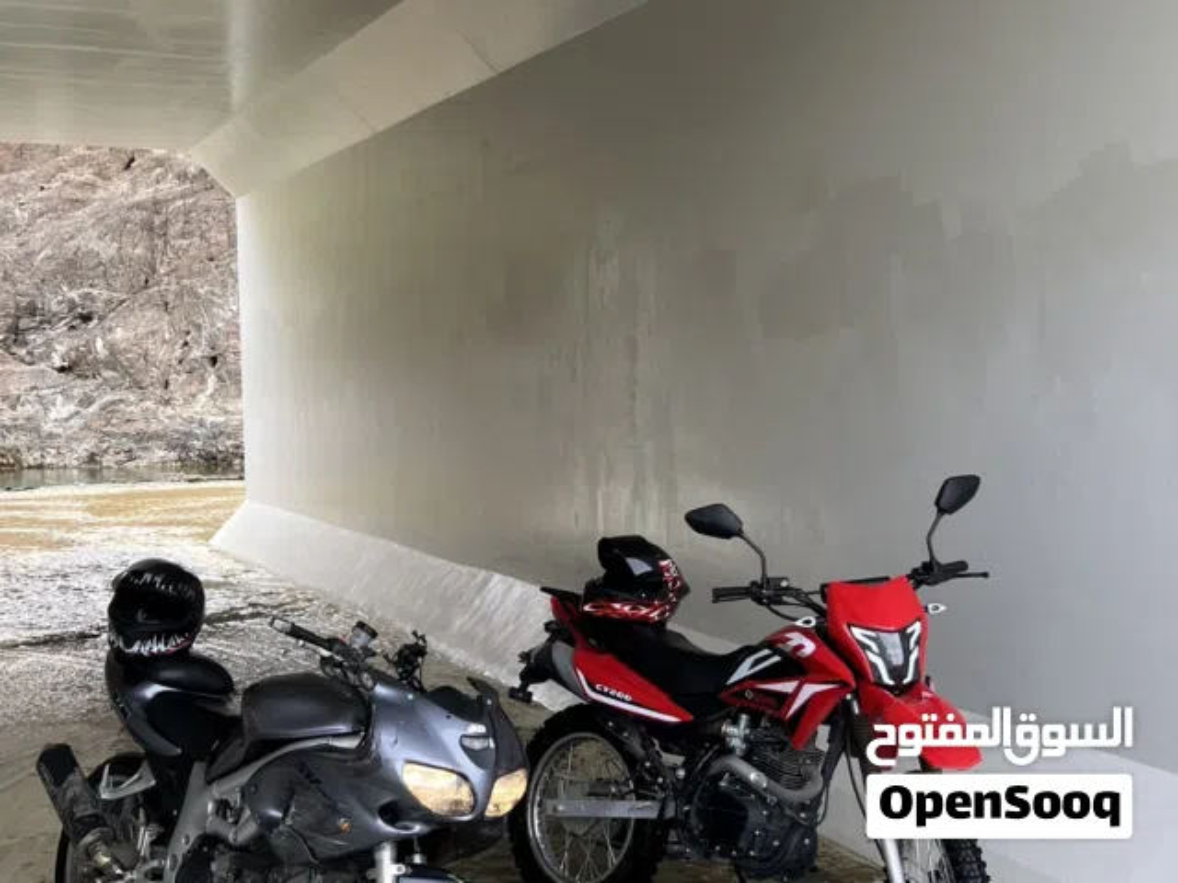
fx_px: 885
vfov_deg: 53.1
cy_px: 442
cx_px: 589
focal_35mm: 26
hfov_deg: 67.3
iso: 50
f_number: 1.5
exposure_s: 1/327
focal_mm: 5.7
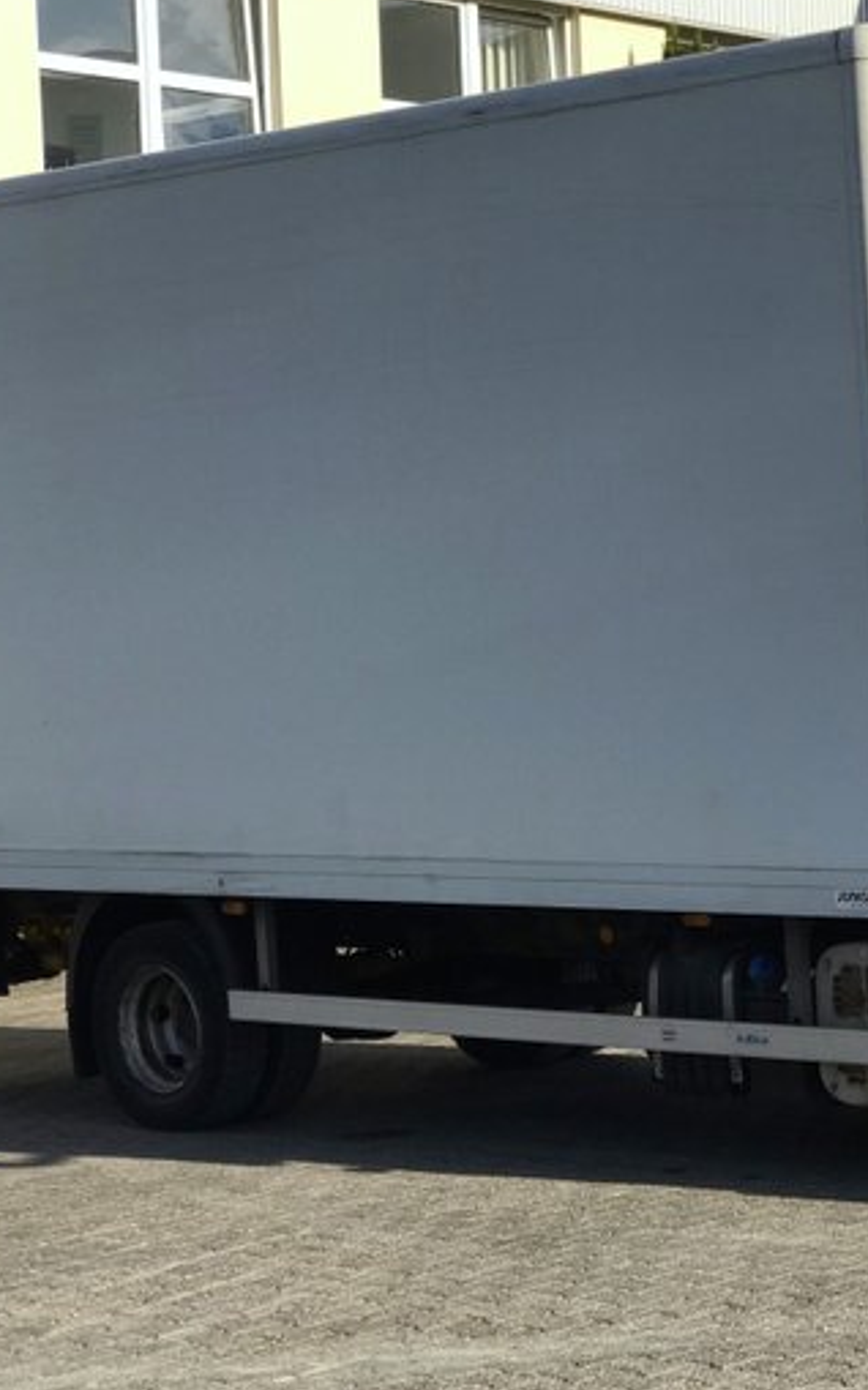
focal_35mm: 95
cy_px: 732
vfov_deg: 21.9
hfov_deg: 13.7
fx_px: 3597
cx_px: 751
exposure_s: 1/870
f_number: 2.8
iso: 20
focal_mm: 6.6
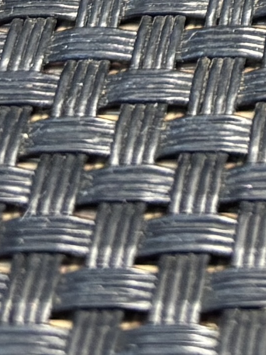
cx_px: 731
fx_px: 1516
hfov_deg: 8.7
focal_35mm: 148
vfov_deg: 11.0
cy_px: -525
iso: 200
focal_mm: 5.96
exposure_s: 1/60
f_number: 1.6
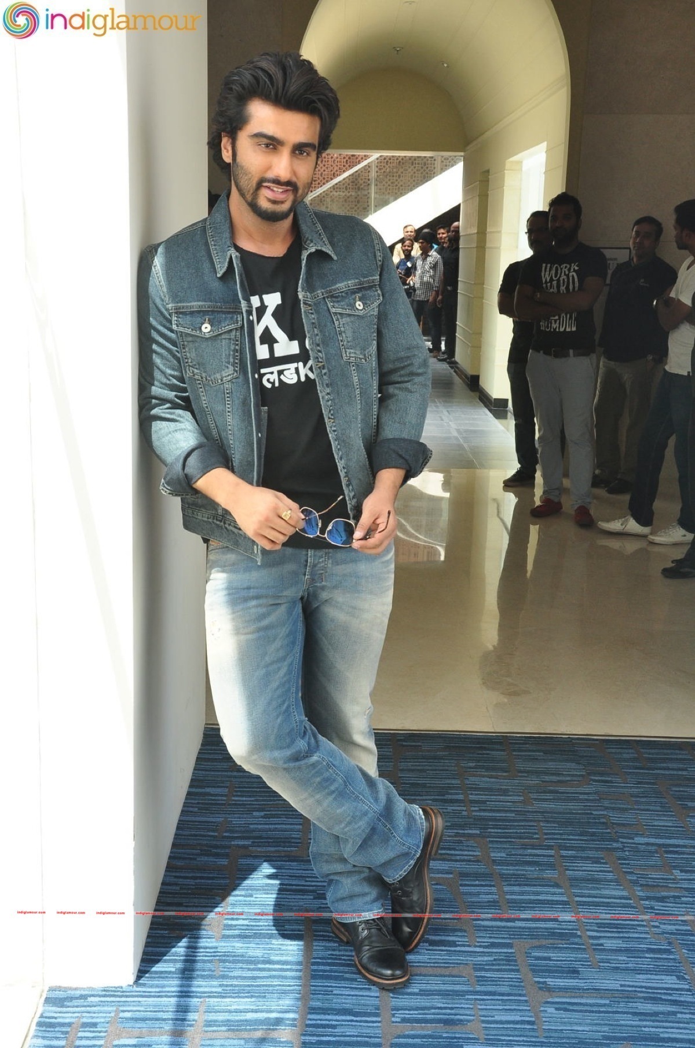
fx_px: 1394
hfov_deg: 28.0
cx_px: 348
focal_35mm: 48
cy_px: 524
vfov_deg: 41.2
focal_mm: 32
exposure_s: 1/125
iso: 500
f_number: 9
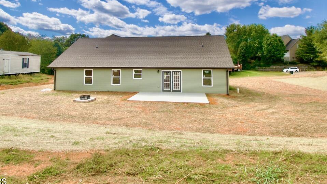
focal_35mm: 21
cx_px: 164
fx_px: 182
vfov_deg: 51.6
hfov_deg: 83.8
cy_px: 49
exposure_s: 1/500
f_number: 11
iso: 200
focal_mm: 10
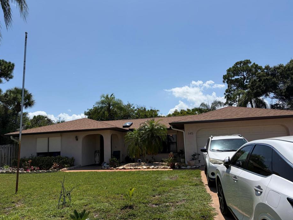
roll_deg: +2.4
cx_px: 143
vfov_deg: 51.4
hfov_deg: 65.3
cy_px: 109
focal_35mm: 27
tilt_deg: +9.3
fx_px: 229
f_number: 1.6
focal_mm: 5.96
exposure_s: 1/6993
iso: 64
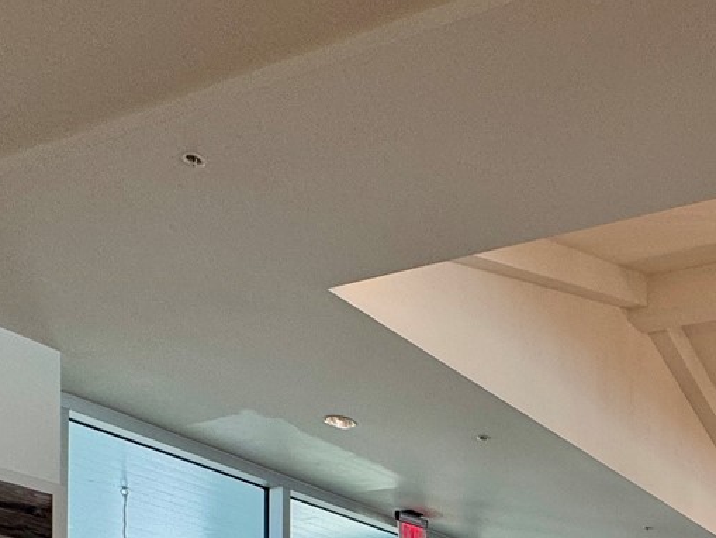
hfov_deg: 35.3
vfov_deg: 25.8
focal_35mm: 44
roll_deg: +0.8
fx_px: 910
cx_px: 829
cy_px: 776
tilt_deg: +0.4
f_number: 2.2
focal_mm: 2.22
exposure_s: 1/120
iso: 100
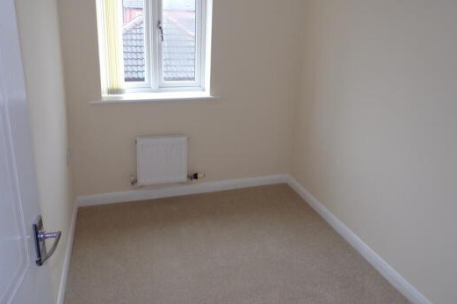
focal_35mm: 28
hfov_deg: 65.5
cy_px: 117
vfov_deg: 46.0
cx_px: 224
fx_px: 355
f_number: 3
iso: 166
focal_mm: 4.3
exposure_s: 1/34
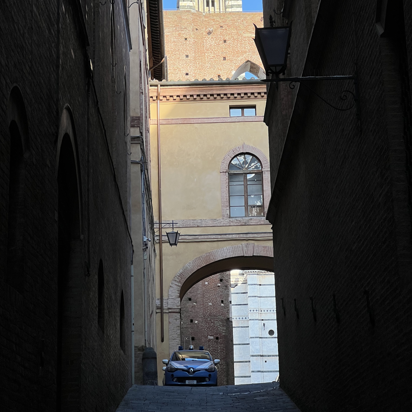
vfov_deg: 19.1
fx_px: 1225
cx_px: 206
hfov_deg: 19.1
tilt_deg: +15.6
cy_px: 161
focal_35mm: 91
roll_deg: +1.3
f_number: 2.8
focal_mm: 9
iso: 32
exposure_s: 1/237
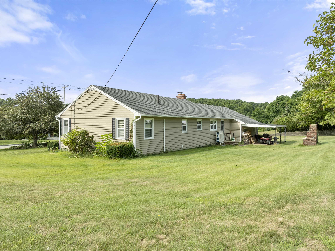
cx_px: 168
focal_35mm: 24
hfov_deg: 71.6
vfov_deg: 56.8
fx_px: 232
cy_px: 126
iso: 100
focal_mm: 12.29
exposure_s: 1/1250
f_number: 2.8
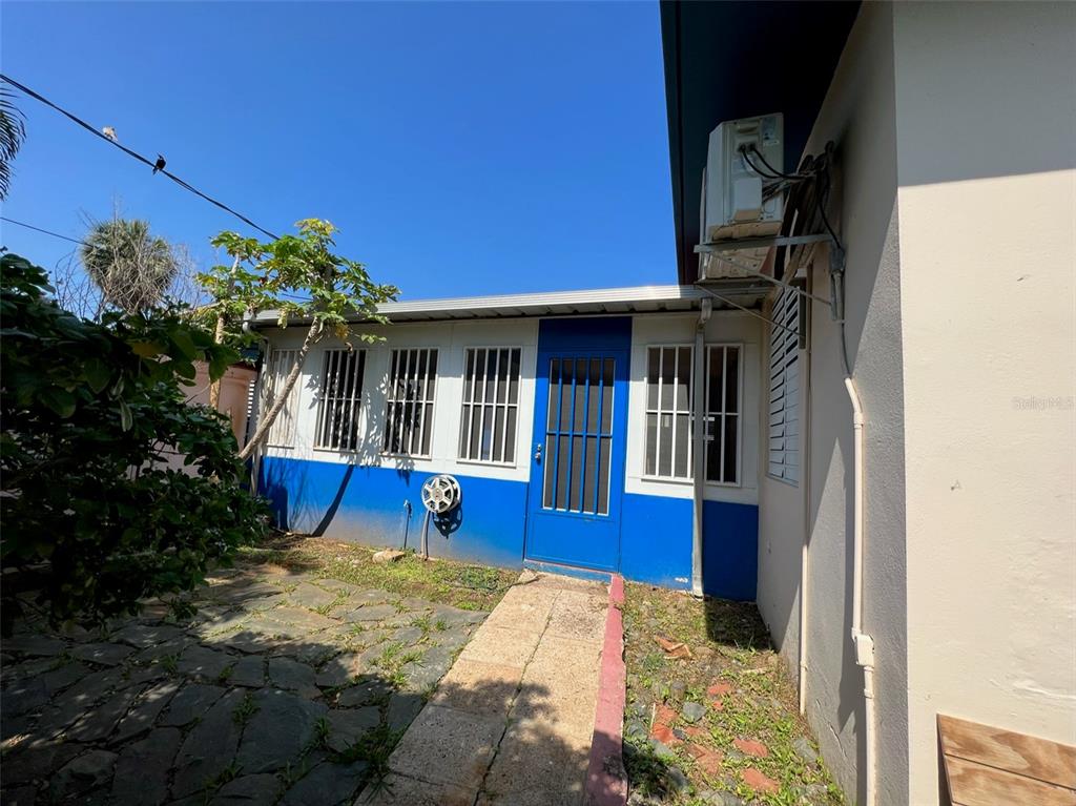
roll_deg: -3.4
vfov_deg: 89.9
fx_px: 404
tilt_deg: +1.9
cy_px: 403
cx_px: 538
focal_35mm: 13
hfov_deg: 106.2
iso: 32
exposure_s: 1/1698
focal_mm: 1.57
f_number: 1.8
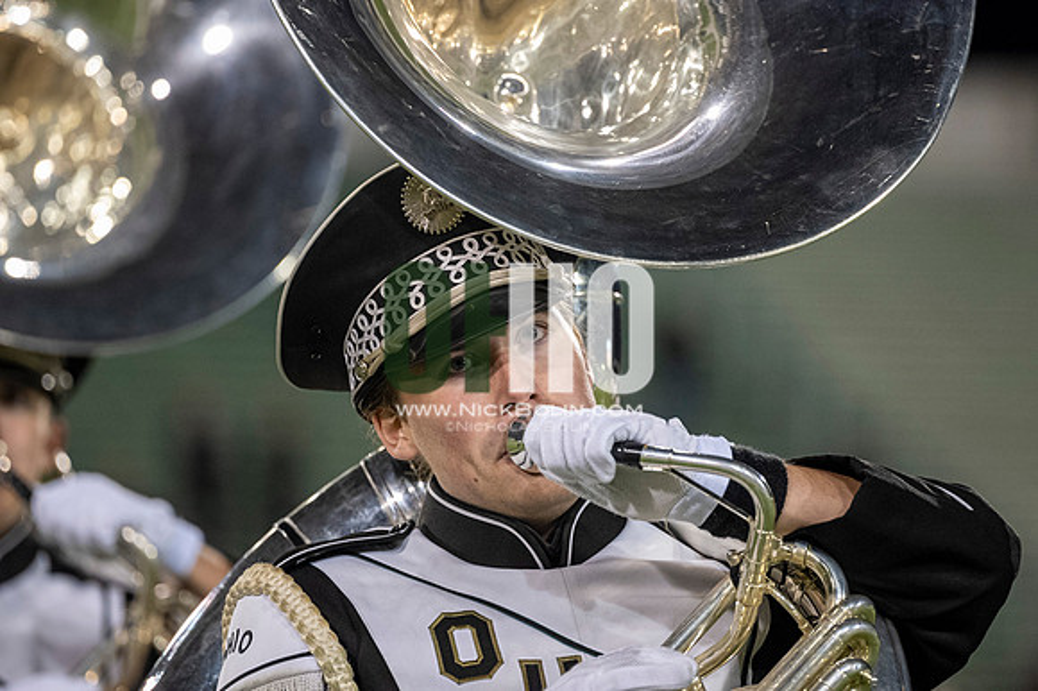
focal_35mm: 300
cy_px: 346
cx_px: 519
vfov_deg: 4.6
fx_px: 8645
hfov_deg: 6.9
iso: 1250
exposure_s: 1/500
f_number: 2.8
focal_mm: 200
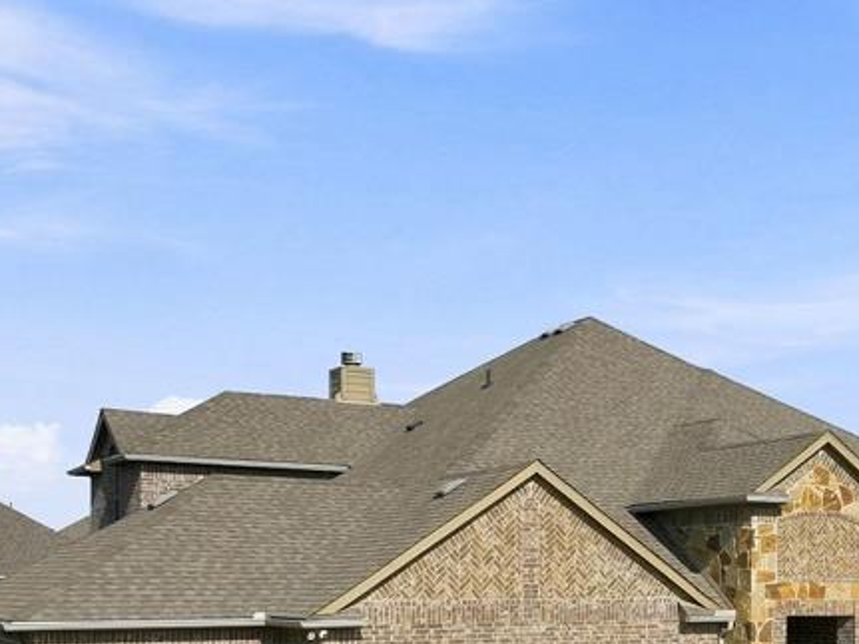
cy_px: 557
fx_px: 1414
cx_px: 749
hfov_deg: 32.4
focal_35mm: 57
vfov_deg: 25.0
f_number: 5
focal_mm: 12.3
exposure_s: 1/800
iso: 100
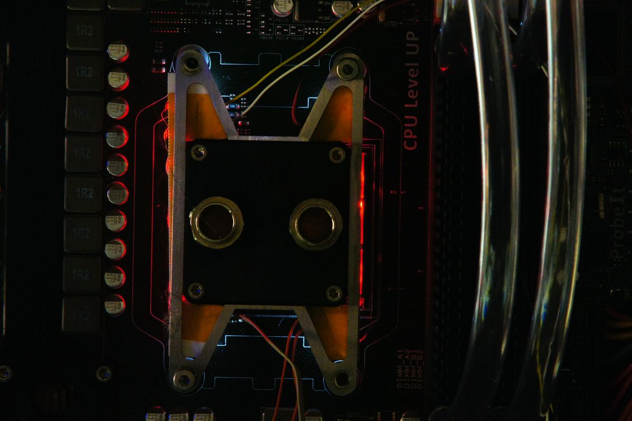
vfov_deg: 4.6
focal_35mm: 300
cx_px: 316
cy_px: 210
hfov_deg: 6.9
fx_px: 5264
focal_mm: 200
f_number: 25
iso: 1600
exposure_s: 8
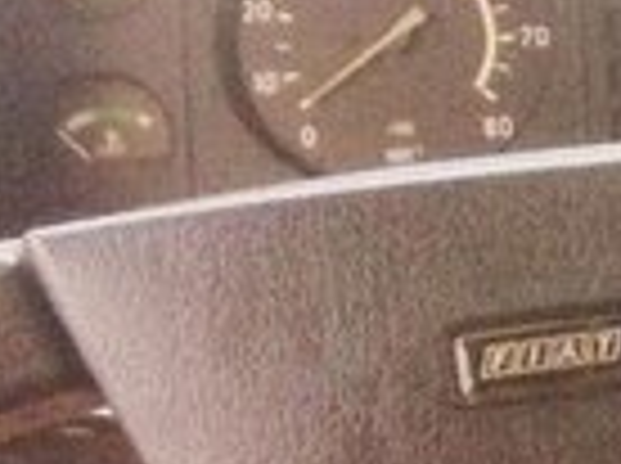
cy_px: 300
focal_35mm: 139
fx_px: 2489
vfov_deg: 10.6
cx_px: 1395
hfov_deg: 12.0
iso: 80
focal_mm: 4.15
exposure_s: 1/33
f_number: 2.2
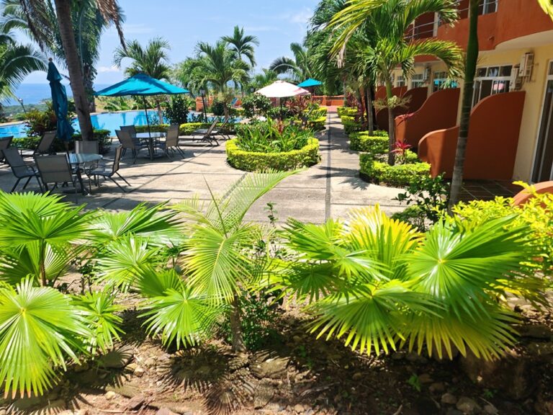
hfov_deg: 65.3
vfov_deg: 51.4
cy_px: 208
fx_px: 431
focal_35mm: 27
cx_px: 276
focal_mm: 7.62
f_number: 1.6
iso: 50
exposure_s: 1/2000
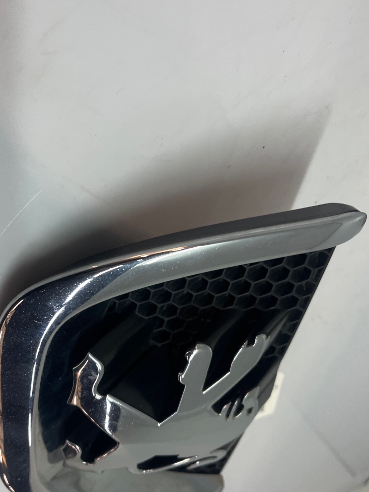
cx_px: 150
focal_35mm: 35
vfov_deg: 52.6
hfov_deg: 40.6
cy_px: 263
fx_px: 497
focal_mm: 5.1
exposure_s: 1/100
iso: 80
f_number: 1.6
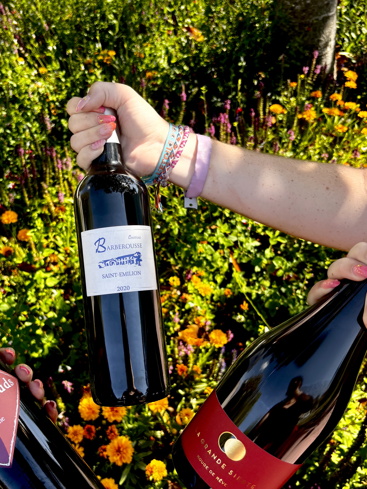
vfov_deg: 50.1
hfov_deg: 38.4
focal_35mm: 37
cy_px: 255
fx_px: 523
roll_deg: +7.7
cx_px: 134
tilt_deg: -40.6
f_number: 1.6
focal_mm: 5.96
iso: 50
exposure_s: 1/550
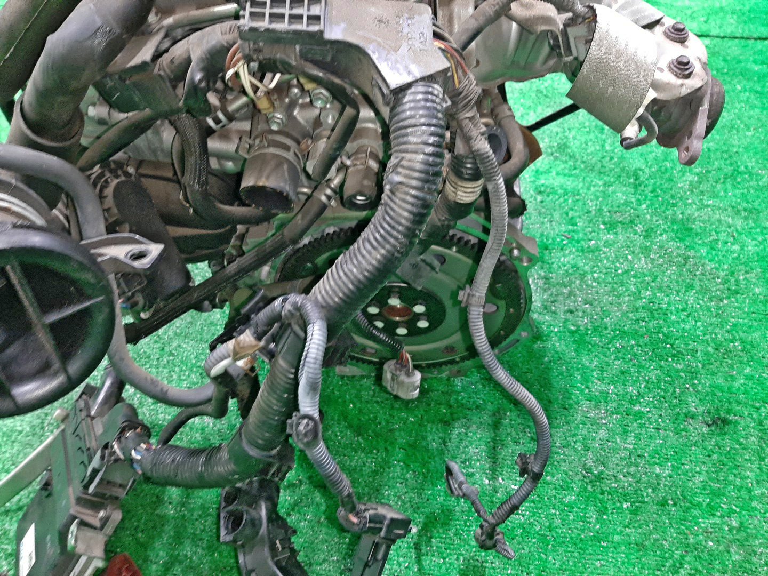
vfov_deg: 53.1
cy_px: 288
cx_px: 384
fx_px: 577
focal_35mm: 26
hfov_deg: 67.3
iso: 215
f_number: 1.7
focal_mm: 3.93
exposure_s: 1/25
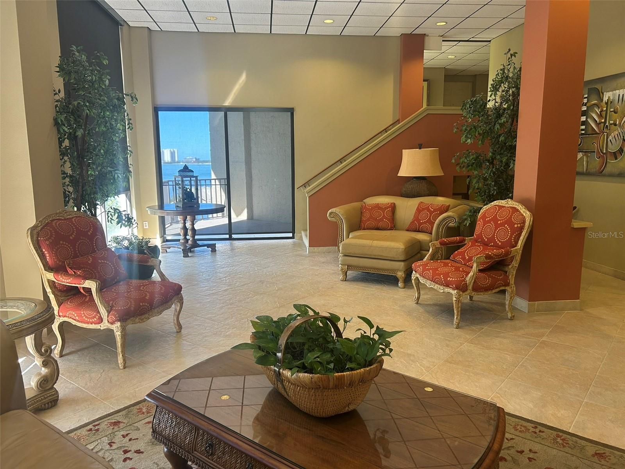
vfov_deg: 53.1
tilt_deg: -8.6
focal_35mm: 26
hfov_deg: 67.3
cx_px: 312
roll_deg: +0.8
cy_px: 234
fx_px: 469
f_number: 1.5
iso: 100
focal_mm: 5.7
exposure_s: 1/60
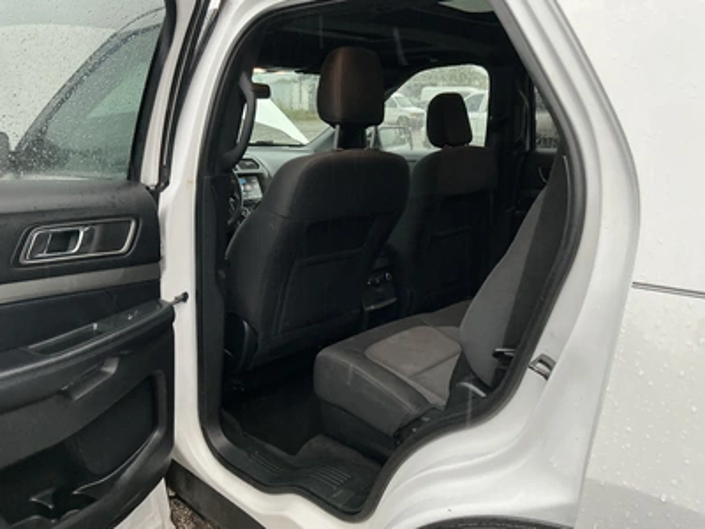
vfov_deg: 49.7
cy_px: 264
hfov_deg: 63.4
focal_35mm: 28
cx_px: 352
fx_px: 570
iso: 200
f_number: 1.8
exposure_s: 1/60
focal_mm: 3
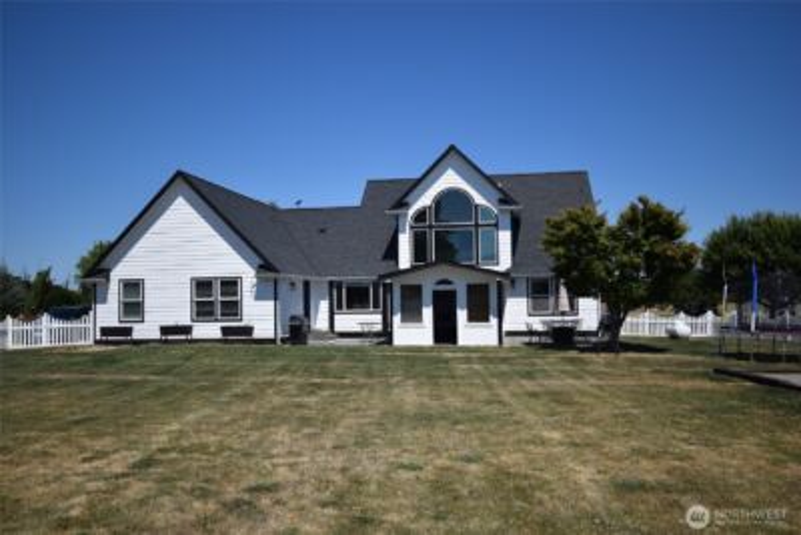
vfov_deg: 43.6
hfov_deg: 61.9
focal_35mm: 30
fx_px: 668
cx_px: 400
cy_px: 268
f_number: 5.6
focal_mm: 20
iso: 100
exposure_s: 1/640
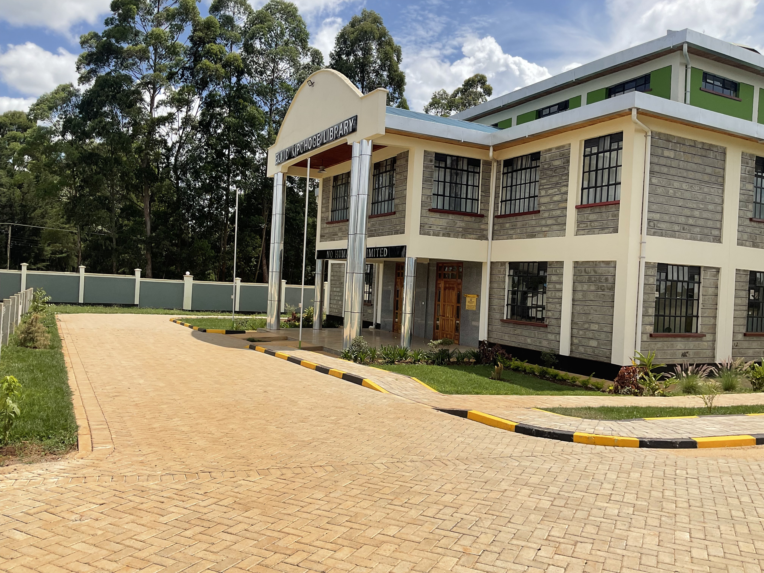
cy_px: 286
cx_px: 382
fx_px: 640
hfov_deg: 61.7
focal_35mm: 29
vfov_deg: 48.2
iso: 16
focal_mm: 3
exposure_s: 1/2667
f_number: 1.8
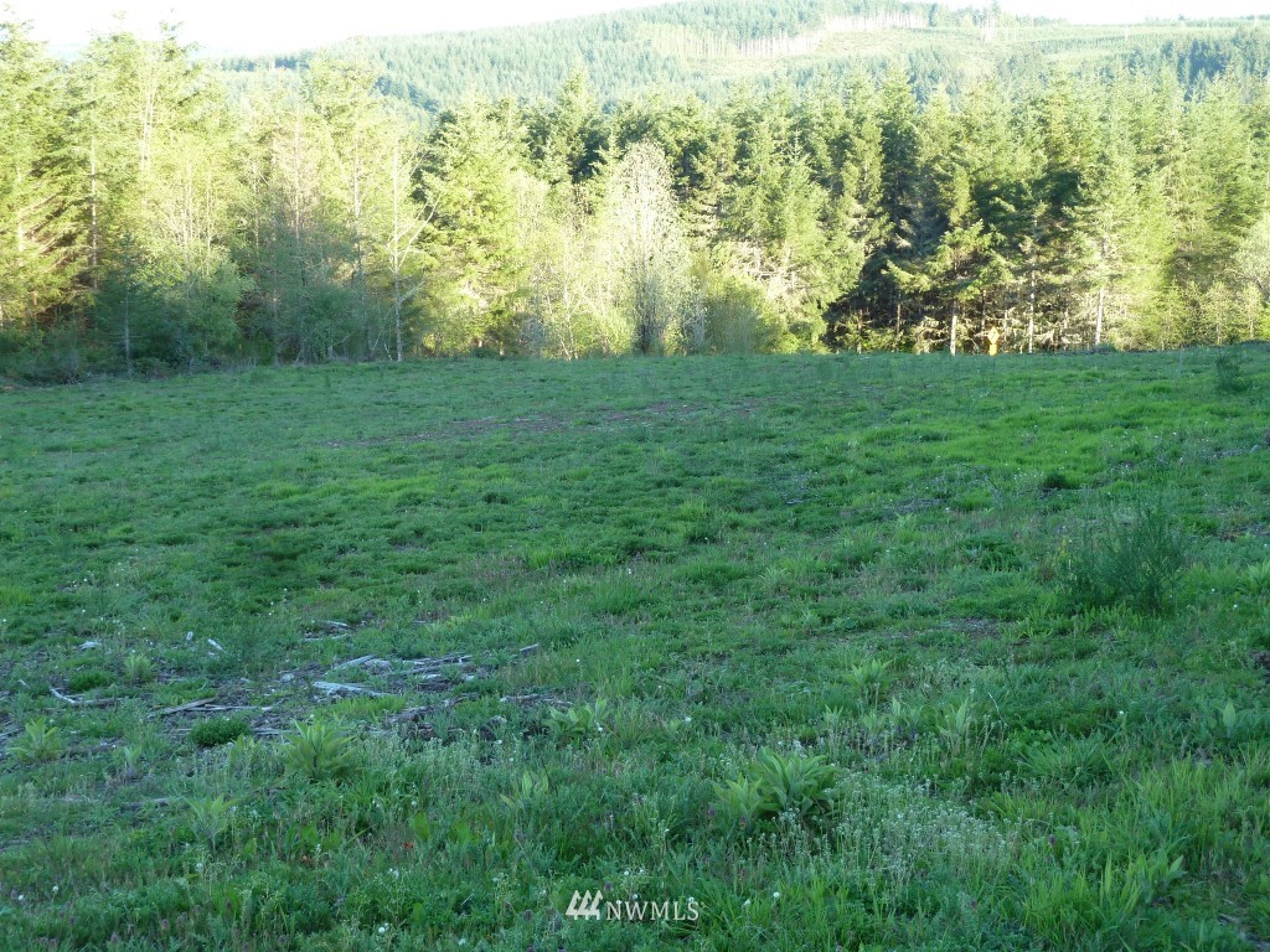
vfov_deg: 23.3
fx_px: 2311
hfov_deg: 30.7
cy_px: 476
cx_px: 635
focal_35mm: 63
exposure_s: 1/50
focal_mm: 10.3
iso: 80
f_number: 4
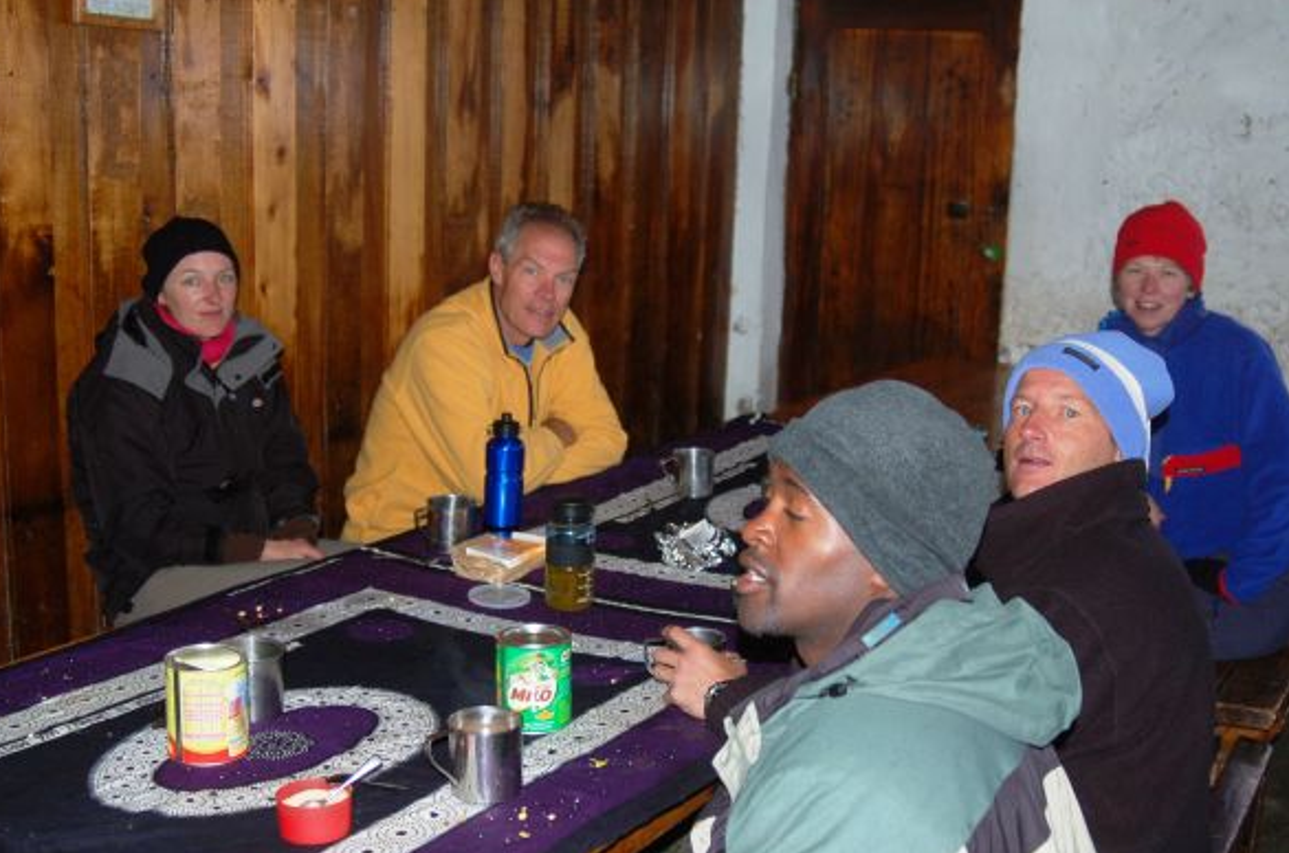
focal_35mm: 43
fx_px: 1536
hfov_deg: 45.5
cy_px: 430
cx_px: 634
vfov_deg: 31.0
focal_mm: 28
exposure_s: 1/60
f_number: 3.3
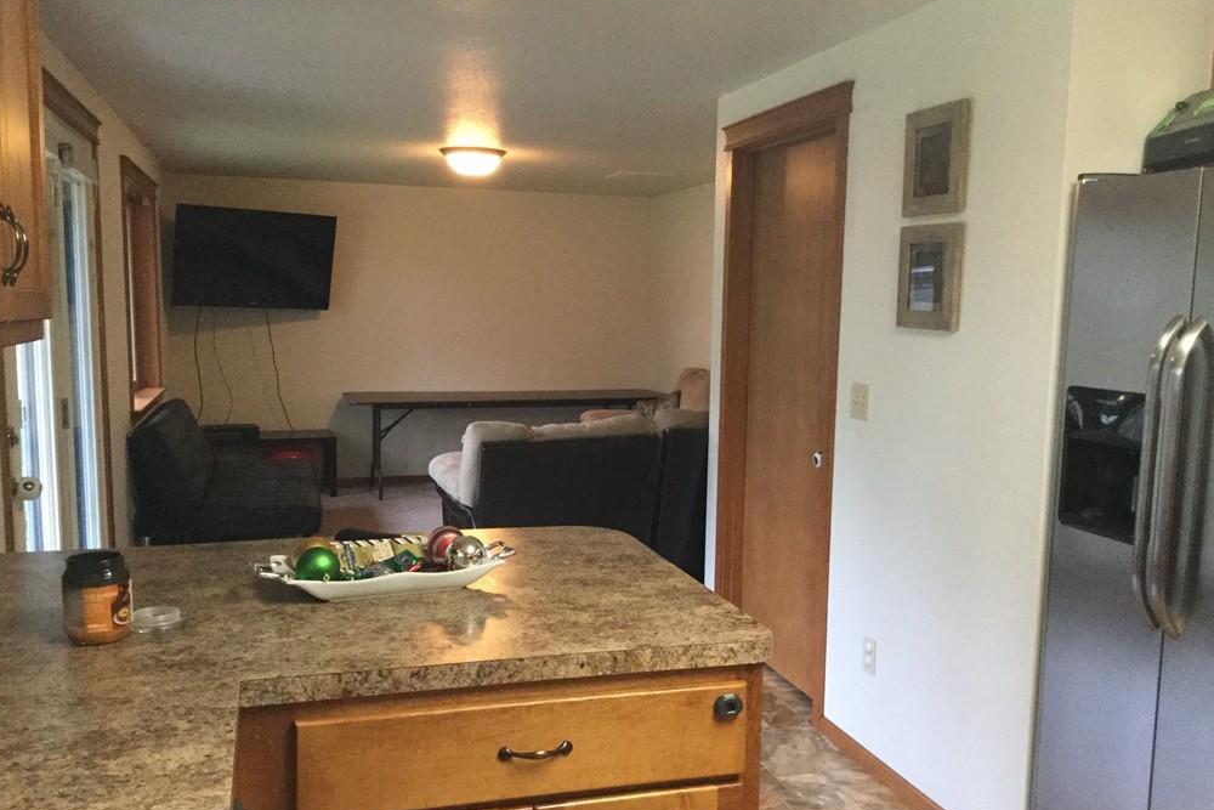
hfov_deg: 57.2
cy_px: 438
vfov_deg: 40.0
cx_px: 612
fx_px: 1113
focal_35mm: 33
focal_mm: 3.3
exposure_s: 1/30
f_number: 2.4
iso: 250
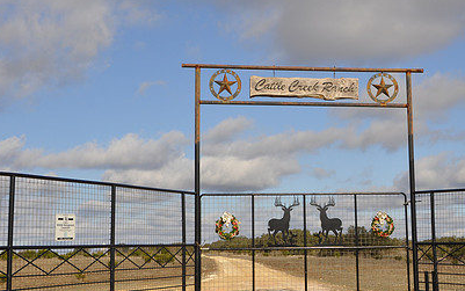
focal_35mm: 75
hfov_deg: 27.4
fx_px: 951
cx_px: 283
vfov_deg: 17.4
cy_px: 114
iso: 200
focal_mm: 34
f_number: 8
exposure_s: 1/250
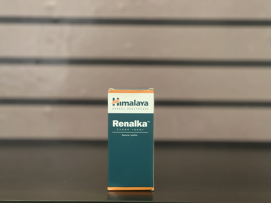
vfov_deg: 19.1
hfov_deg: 25.3
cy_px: 102
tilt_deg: -3.1
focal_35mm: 77
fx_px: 603
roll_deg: -0.3
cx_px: 136
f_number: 2.8
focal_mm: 9
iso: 400
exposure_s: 1/25
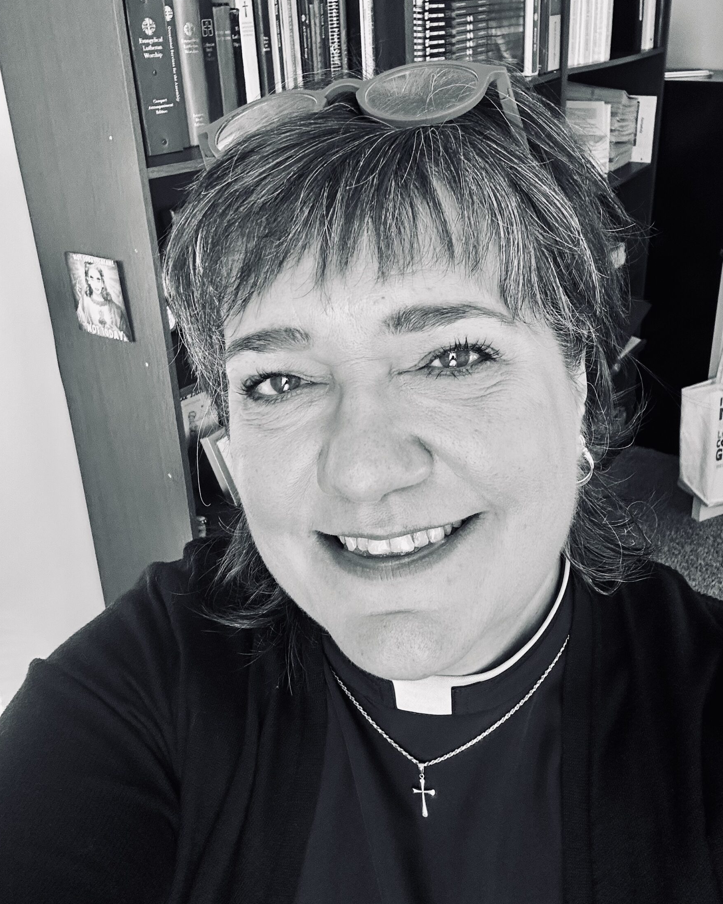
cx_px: 382
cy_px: 397
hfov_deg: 43.3
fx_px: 909
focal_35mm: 34
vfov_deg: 52.7
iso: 80
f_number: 1.9
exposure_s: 1/60
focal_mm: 2.69
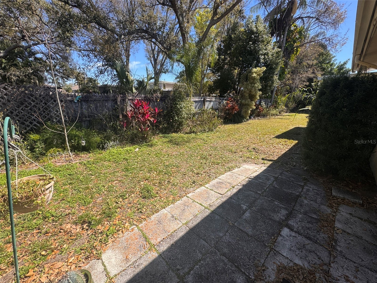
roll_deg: -1.7
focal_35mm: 14
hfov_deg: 102.1
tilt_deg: -16.4
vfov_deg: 85.7
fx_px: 152
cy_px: 142
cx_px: 188
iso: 50
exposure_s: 1/980
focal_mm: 2.22
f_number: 2.2
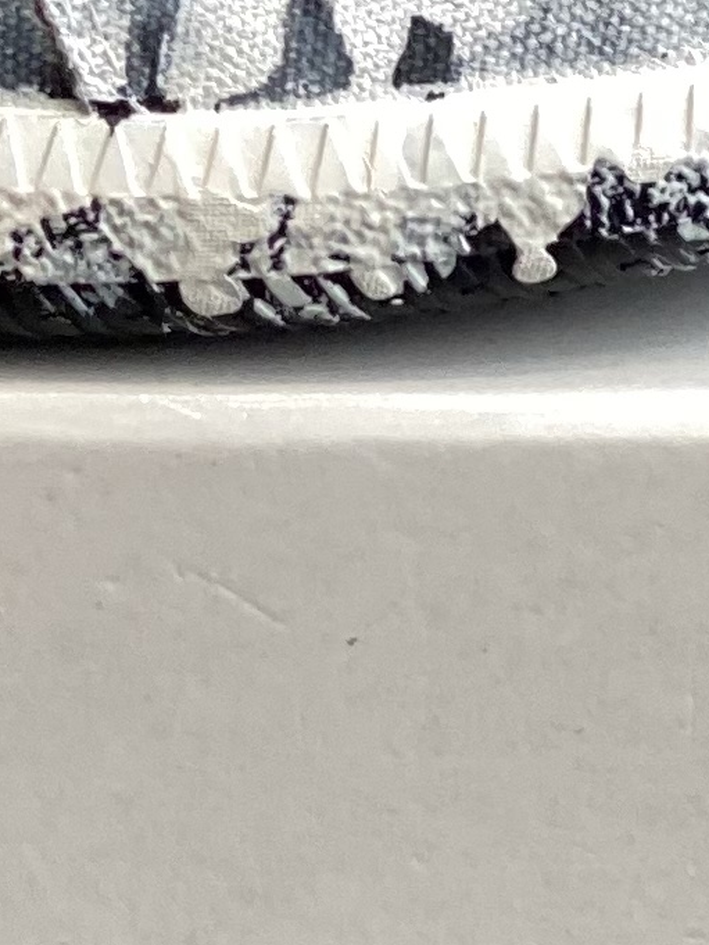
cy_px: -268
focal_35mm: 308
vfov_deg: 6.4
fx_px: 8409
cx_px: -481
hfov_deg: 4.8
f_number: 2
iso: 80
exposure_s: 1/122
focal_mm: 6
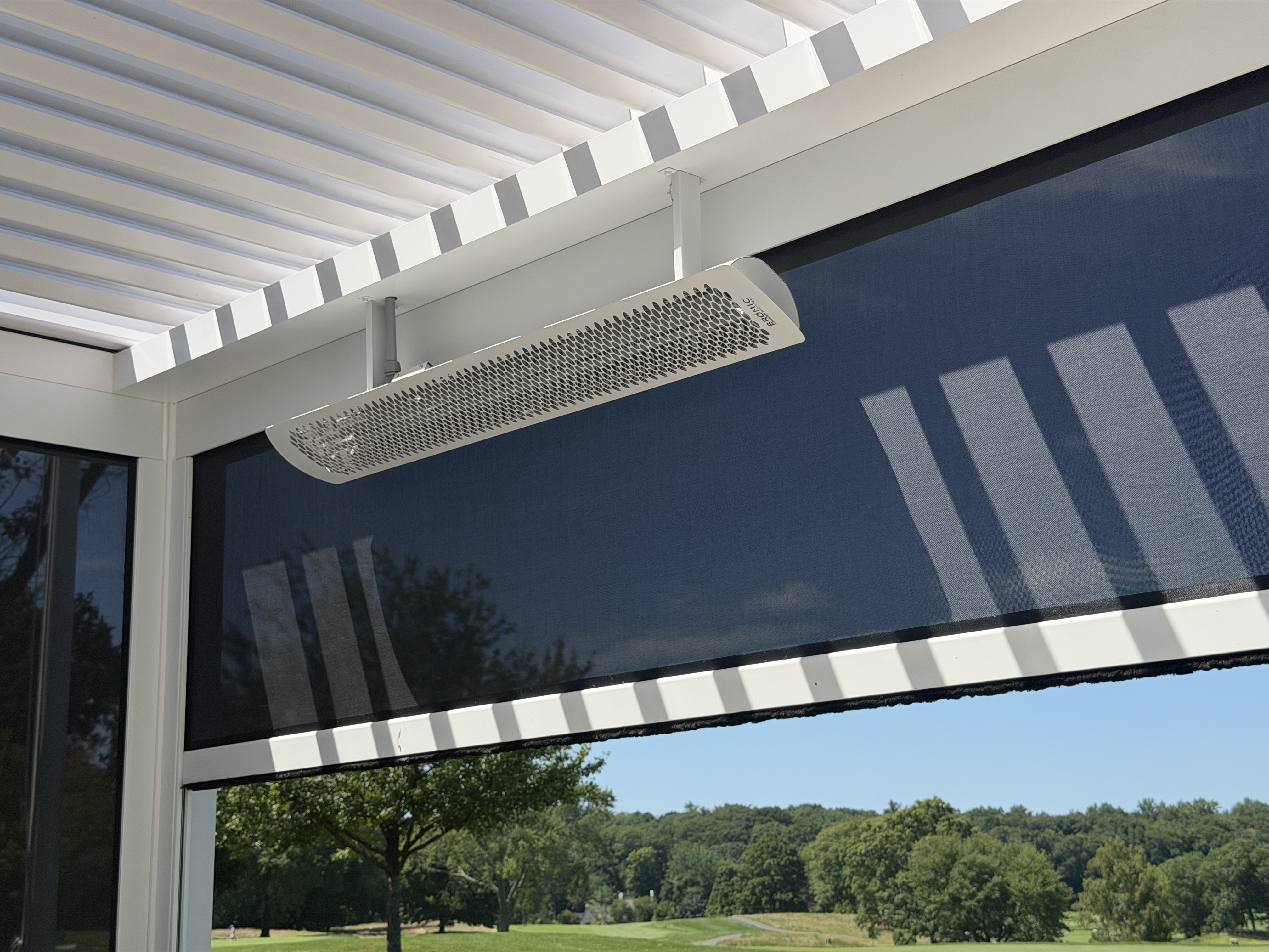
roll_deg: +2.0
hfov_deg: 39.7
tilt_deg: +13.8
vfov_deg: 30.3
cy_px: 476
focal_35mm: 48
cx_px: 634
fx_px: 1760
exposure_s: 1/4329
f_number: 1.78
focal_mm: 6.76
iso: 64
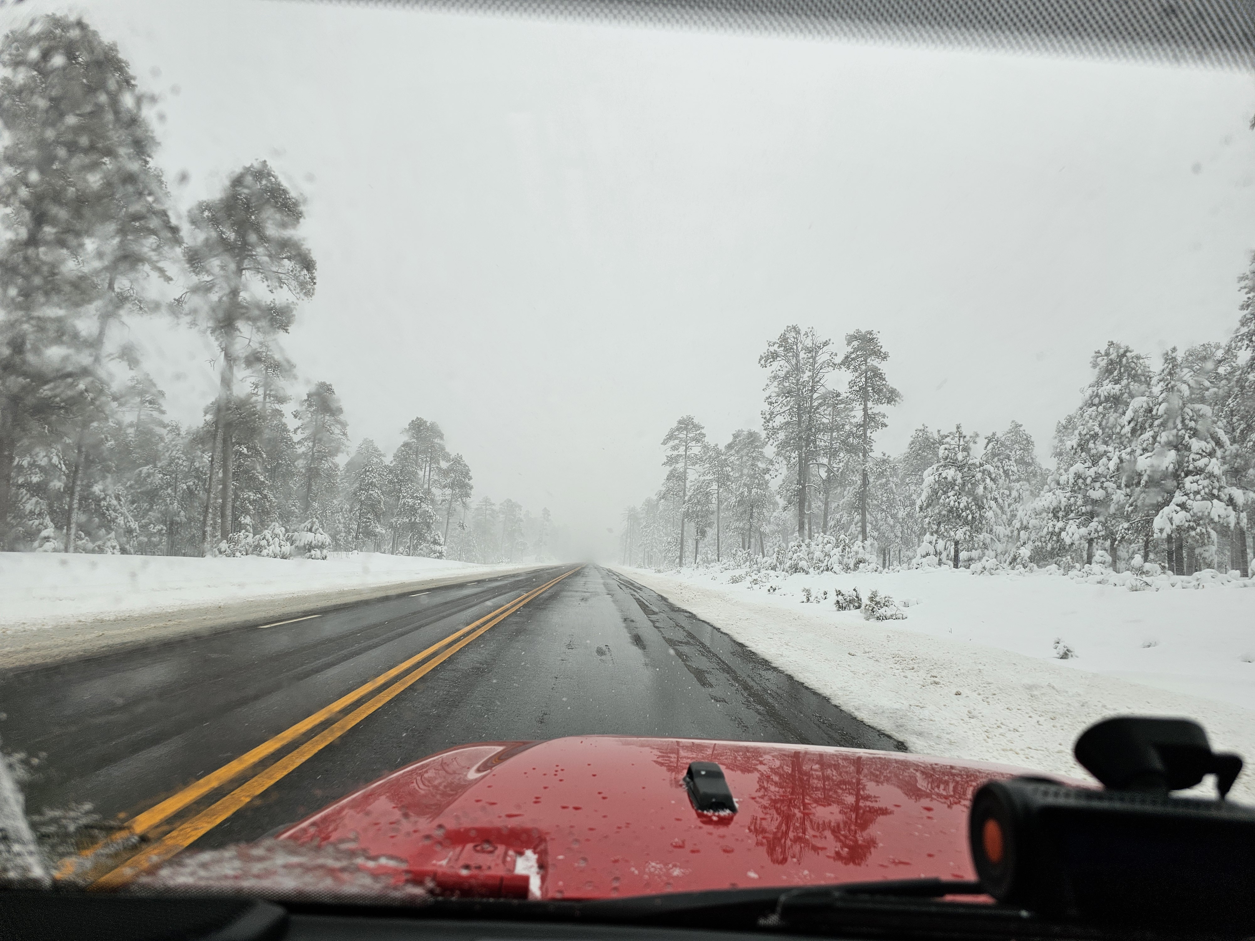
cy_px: 470
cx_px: 628
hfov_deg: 73.9
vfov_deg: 58.9
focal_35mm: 23
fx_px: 834
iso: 10
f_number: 1.7
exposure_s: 1/611
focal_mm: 6.3
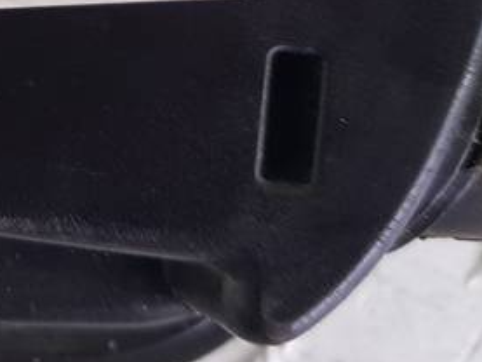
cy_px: -204
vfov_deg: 14.3
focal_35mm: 96
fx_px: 1337
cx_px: -235
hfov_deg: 18.2
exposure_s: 1/100
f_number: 1.7
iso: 64
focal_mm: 4.2
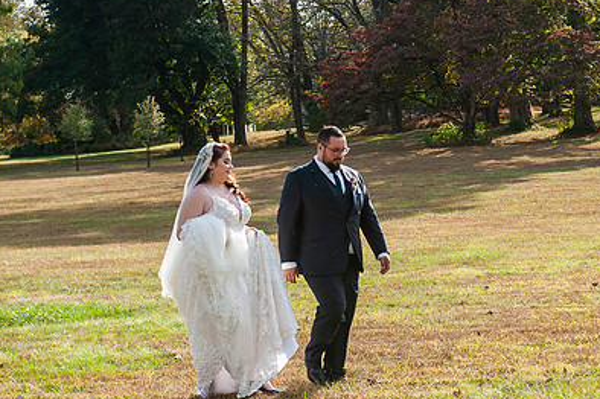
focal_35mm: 103
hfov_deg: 19.8
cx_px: 381
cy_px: 200
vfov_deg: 13.3
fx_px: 1715
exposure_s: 1/800
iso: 200
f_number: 5.6
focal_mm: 70
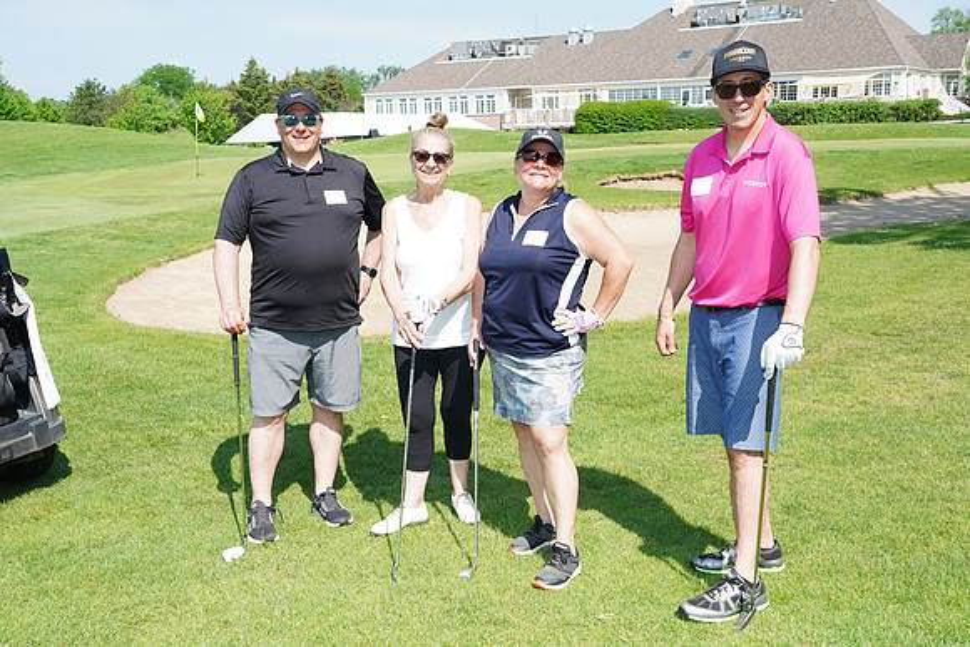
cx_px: 485
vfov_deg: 36.0
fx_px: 997
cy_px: 324
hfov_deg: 51.9
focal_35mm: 37
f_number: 8
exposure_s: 1/200
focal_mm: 37
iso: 125
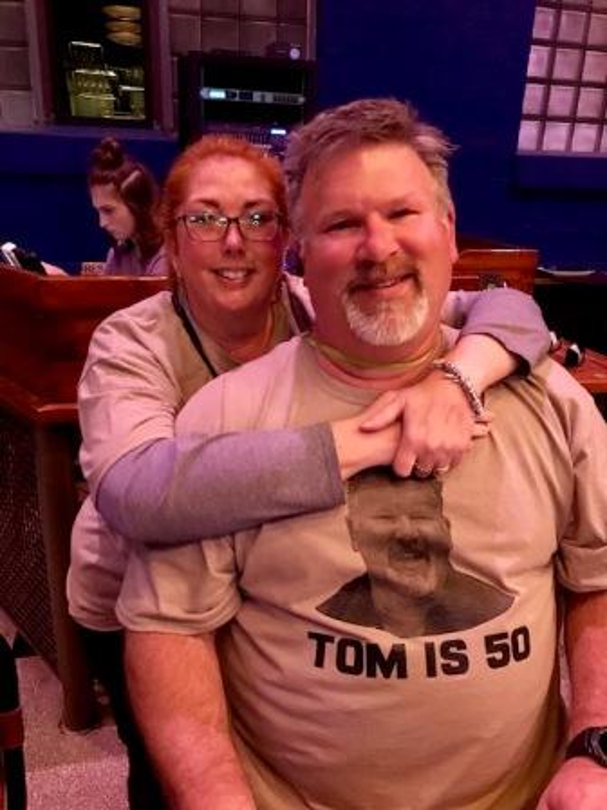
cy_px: 405
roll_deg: -1.9
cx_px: 304
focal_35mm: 28
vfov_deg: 63.4
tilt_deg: -17.5
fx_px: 655
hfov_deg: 49.7
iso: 200
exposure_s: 1/4
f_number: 1.8
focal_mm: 3.99
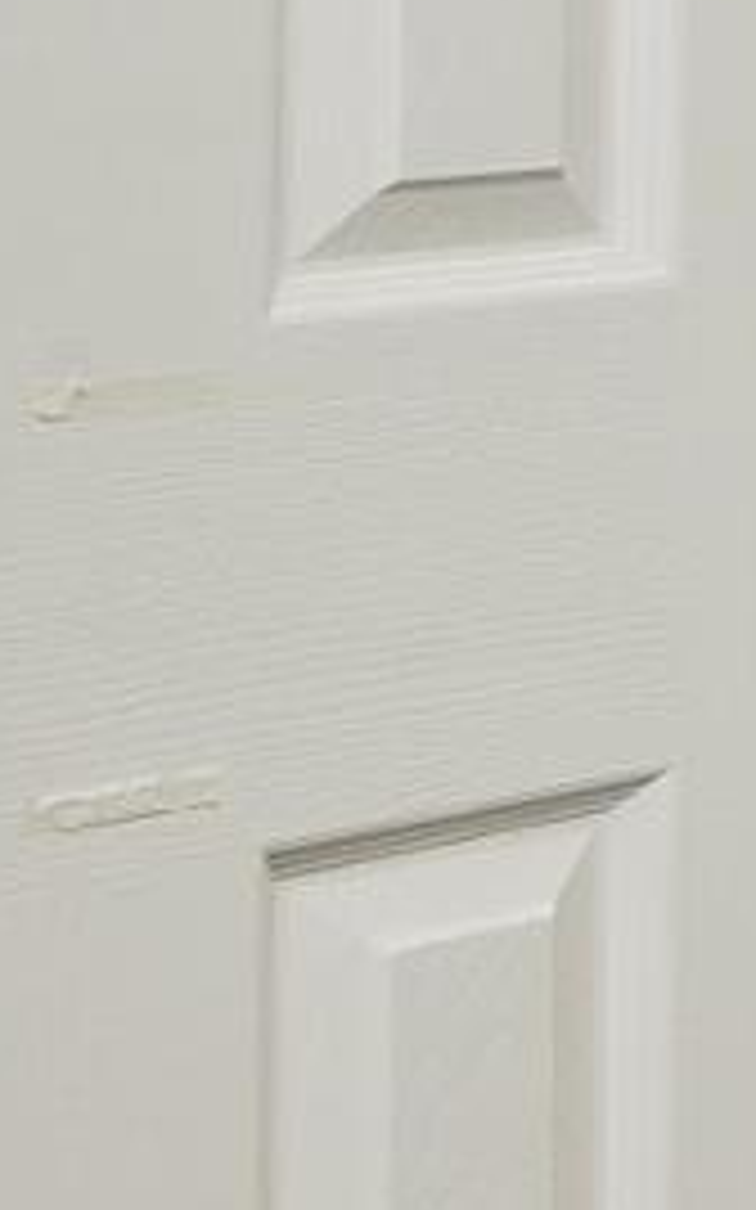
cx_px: 5490
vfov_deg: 13.1
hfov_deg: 4.2
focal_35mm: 155
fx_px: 5112
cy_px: -331
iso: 500
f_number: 11
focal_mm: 16
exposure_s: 1/13
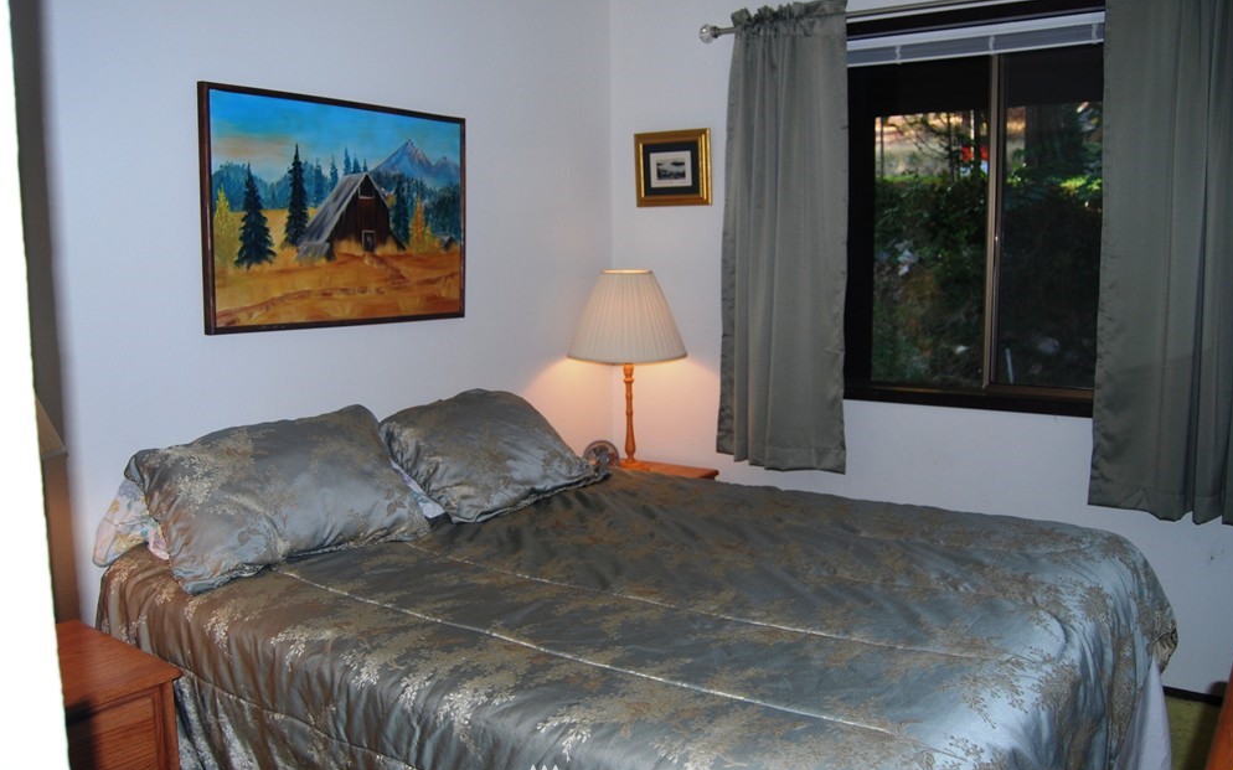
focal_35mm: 30
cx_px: 592
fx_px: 1008
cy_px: 378
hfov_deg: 62.9
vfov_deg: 41.8
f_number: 3.5
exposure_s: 1/60
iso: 200
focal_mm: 18
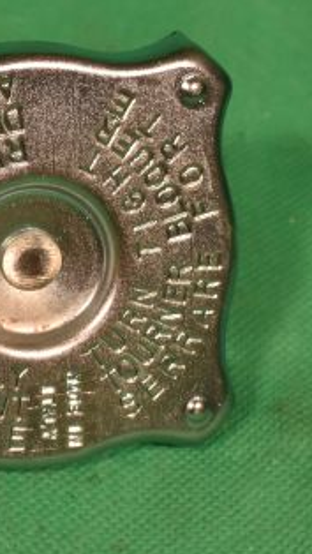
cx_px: 28
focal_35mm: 126
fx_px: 1850
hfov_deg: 9.6
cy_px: 236
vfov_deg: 17.0
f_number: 14
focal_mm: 42
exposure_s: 1/60
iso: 450
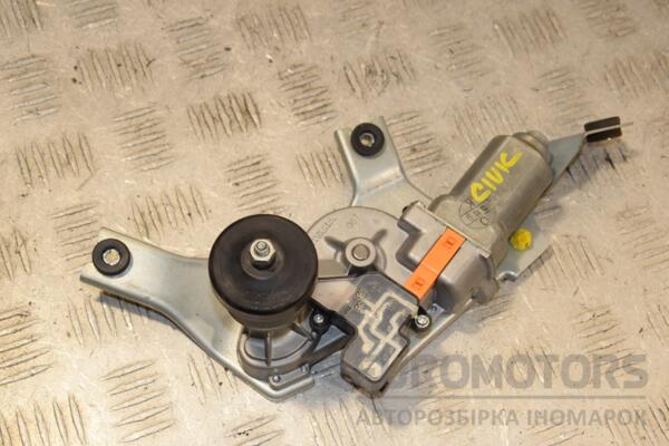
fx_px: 1254
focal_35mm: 68
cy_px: 223
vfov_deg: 20.2
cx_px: 334
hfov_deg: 29.9
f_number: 9
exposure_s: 1/200
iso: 800
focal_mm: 45
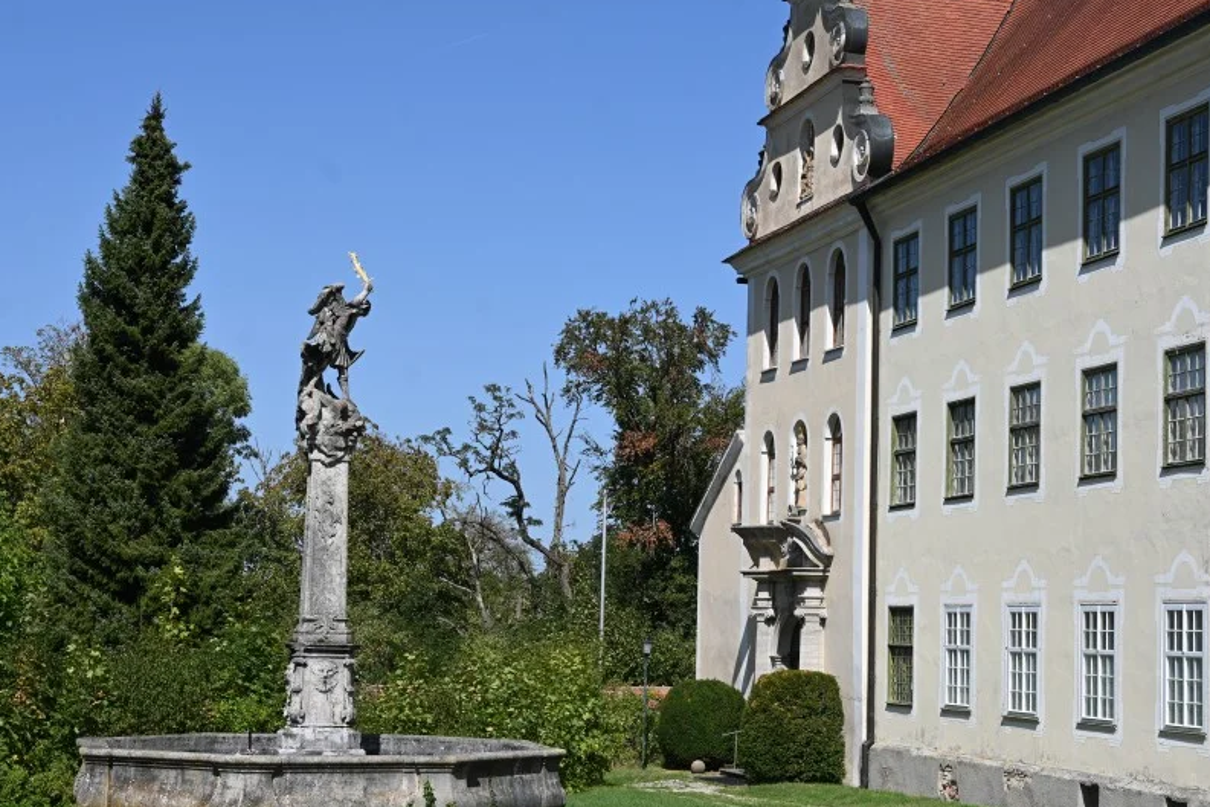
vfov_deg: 21.2
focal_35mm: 64
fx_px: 2151
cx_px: 726
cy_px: 383
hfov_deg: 31.3
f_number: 8
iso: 100
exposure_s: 1/500
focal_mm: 47
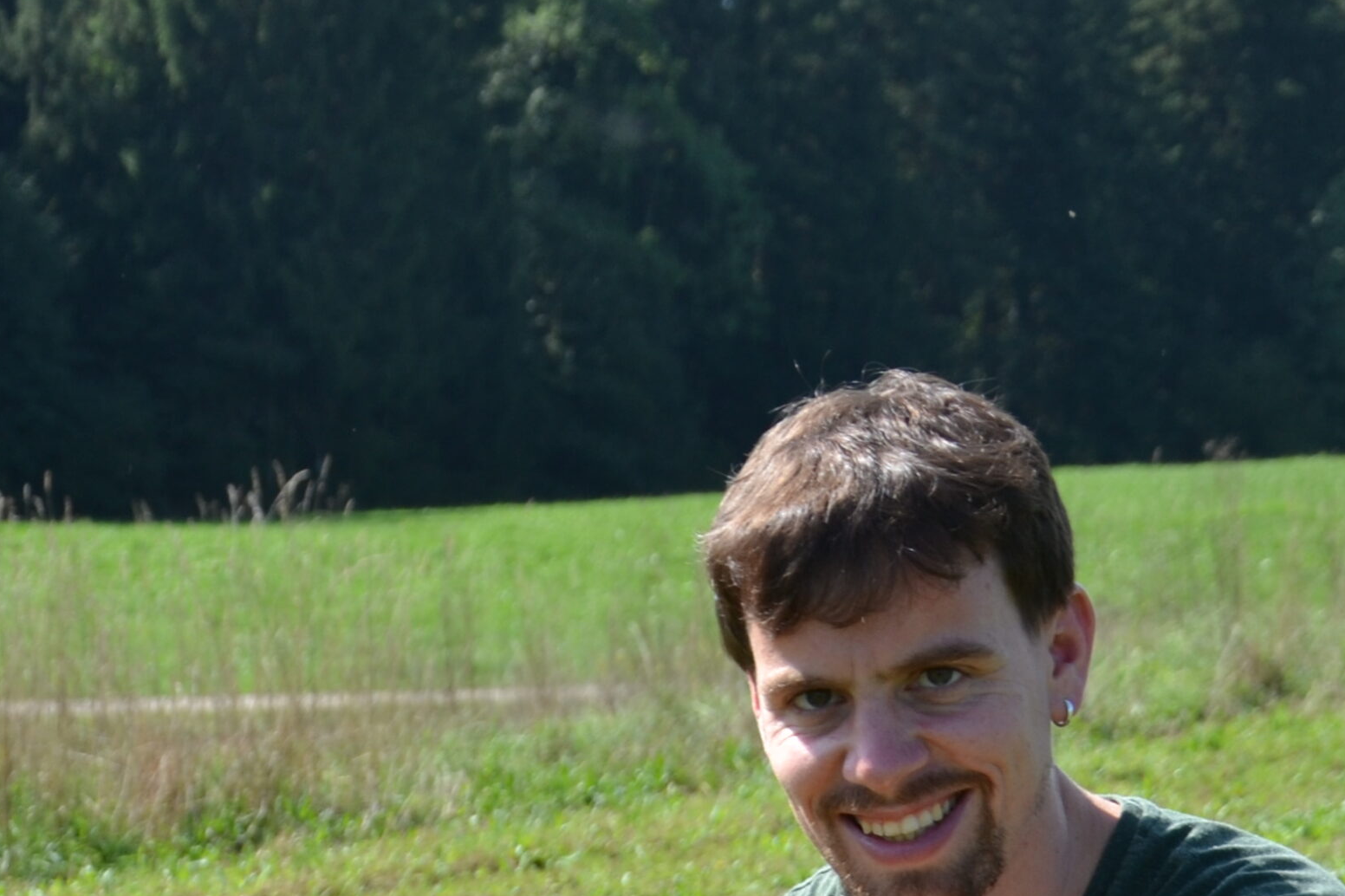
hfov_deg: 11.7
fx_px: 6499
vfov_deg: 7.8
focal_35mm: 174
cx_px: -53
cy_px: 1166
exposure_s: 1/200
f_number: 7.1
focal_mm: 40
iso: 100
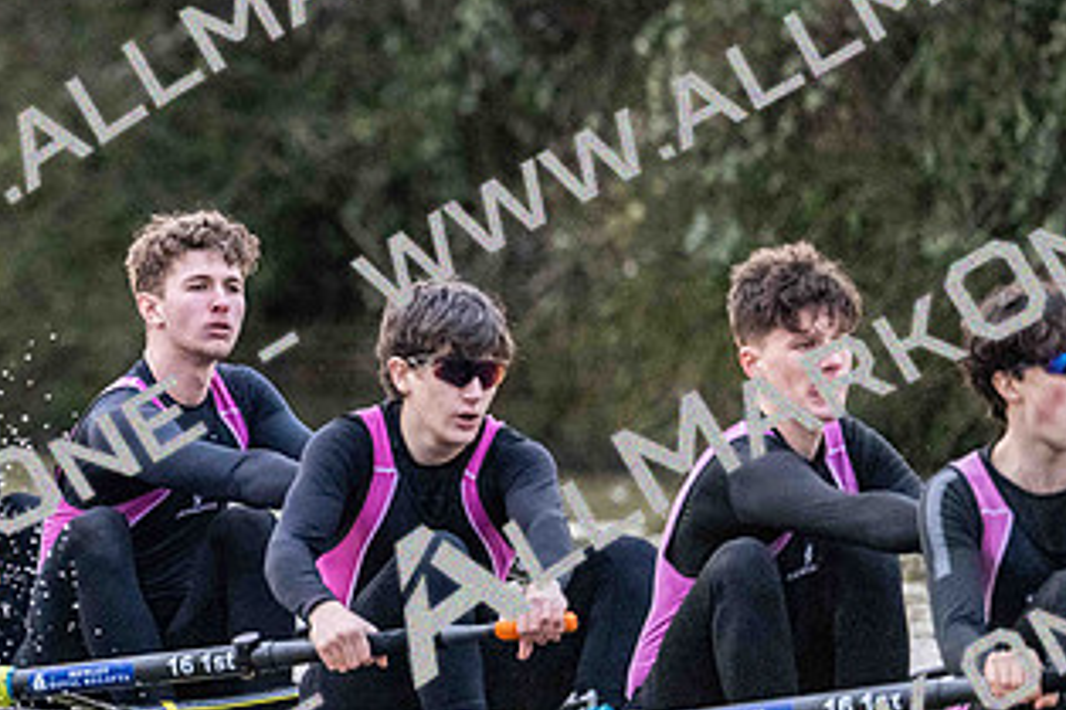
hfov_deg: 2.8
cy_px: 365
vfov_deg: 1.9
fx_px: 21870
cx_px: 105
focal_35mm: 739
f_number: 4.5
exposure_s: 1/1600
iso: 11400
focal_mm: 400
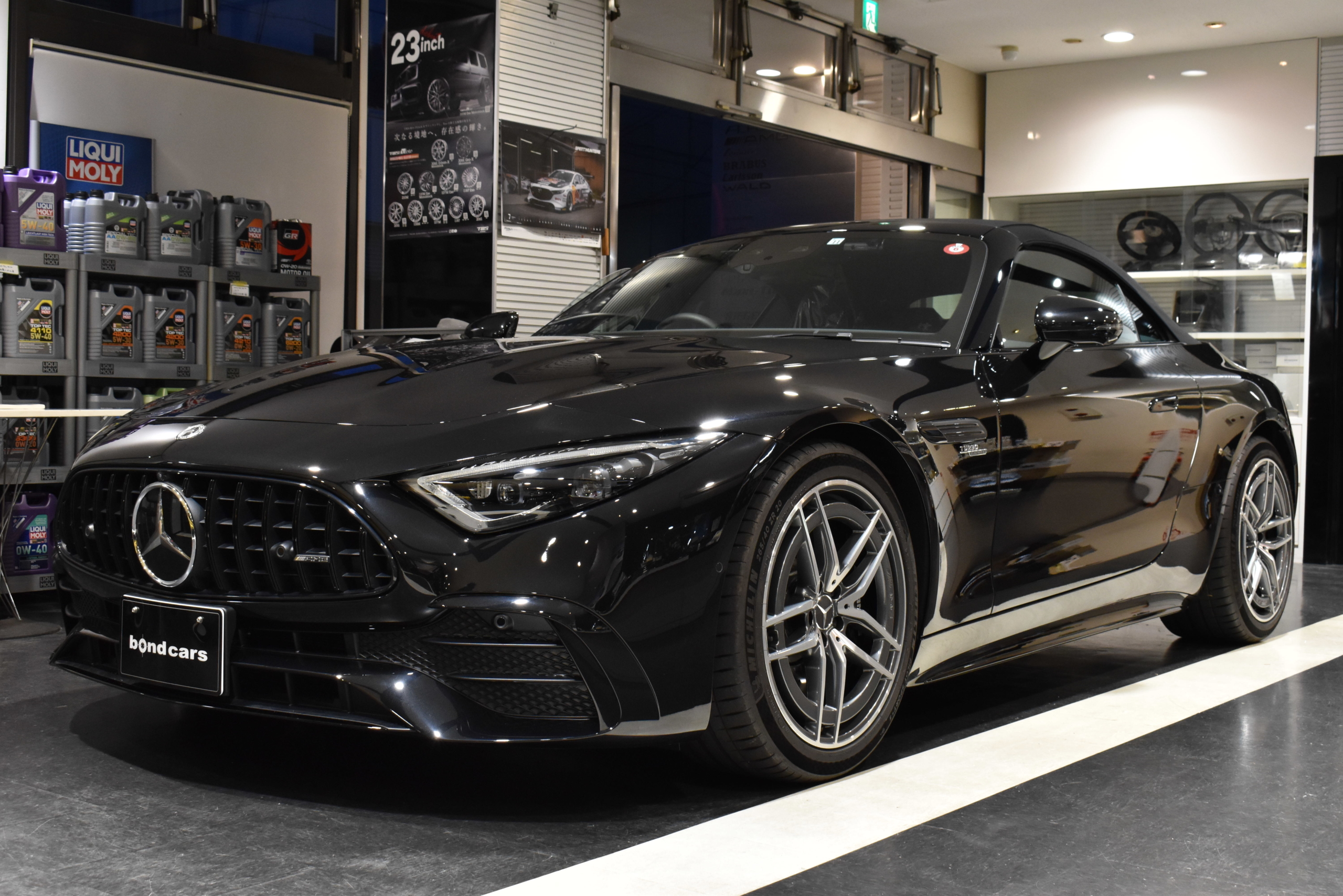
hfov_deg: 45.0
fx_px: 1623
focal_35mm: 44
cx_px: 672
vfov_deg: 30.9
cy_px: 448
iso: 1400
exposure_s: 1/50
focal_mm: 29
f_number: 8
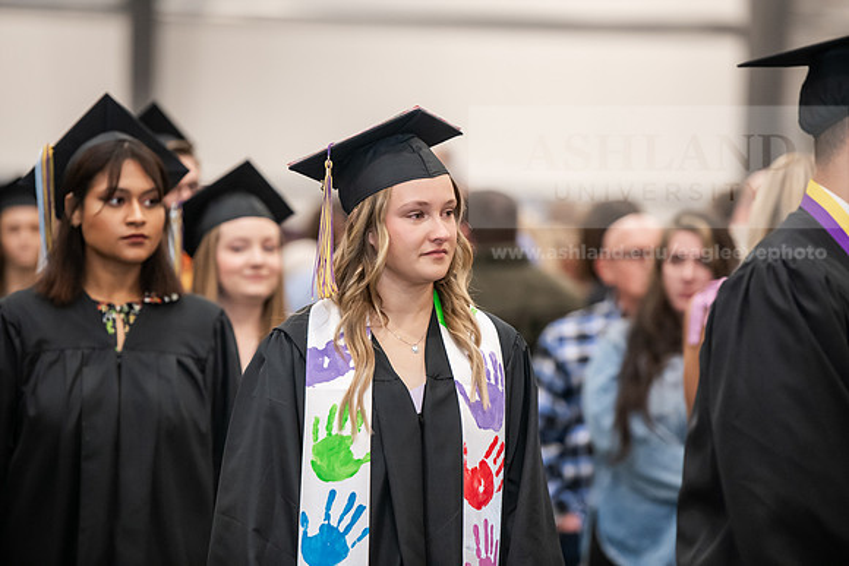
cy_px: 283
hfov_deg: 11.1
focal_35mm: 185
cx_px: 424
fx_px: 4364
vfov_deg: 7.4
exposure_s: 1/200
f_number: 3.2
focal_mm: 185
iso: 2500
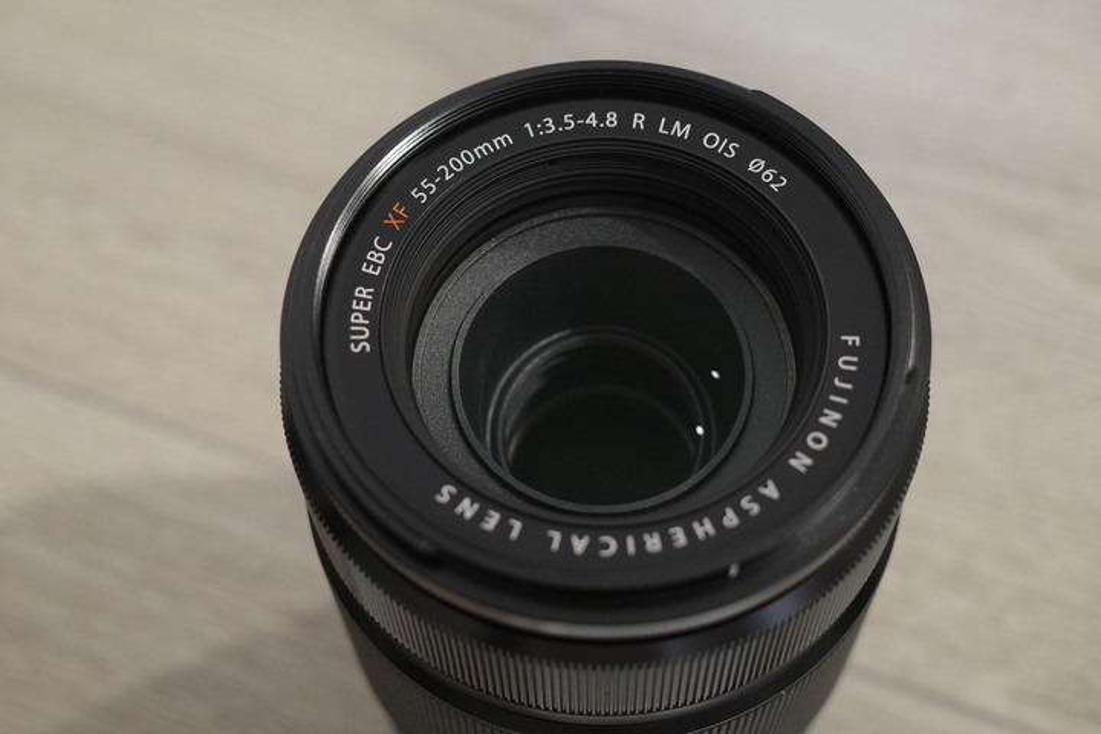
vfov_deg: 27.0
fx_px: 1529
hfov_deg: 39.6
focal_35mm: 50
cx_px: 550
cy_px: 367
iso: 640
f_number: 2.8
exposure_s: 1/25
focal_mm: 18.3
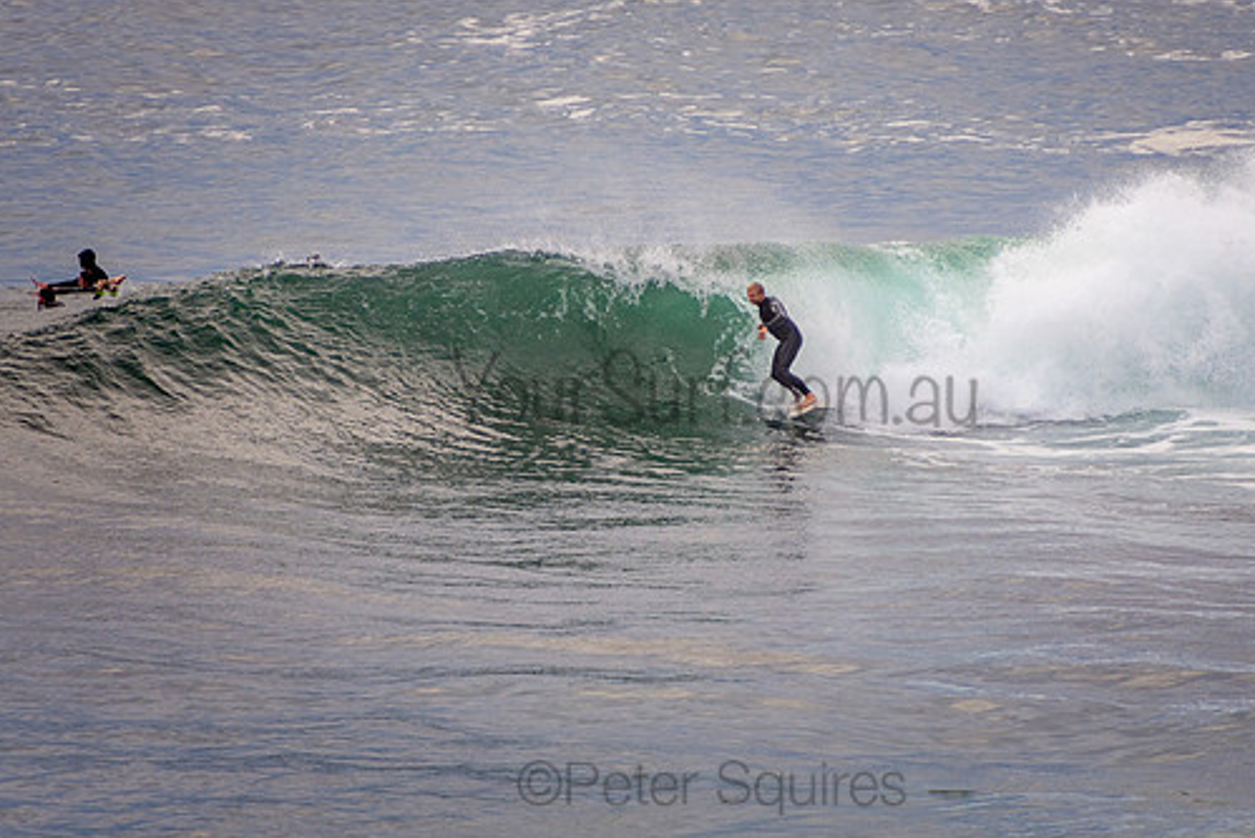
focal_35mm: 698
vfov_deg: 2.0
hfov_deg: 3.0
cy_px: 366
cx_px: 712
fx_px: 24339
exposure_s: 1/800
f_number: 5.6
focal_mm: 400
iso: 450
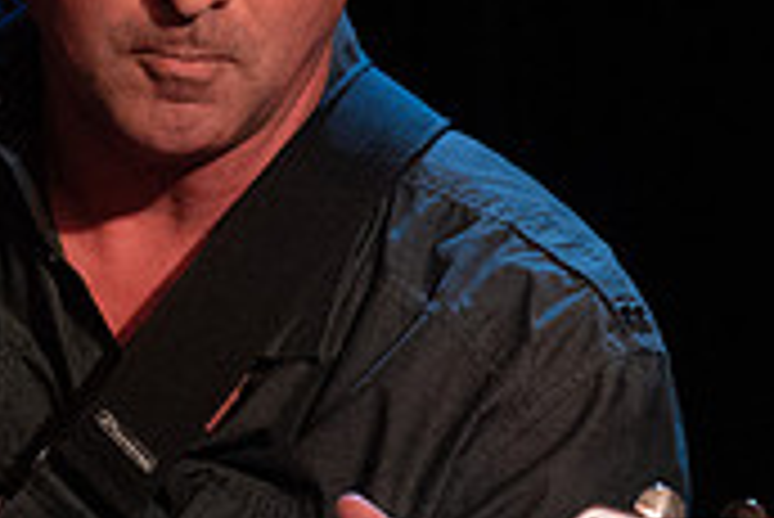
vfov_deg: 1.7
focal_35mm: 809
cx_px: -68
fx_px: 17408
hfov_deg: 2.5
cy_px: 358
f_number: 6.3
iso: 10000
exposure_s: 1/100
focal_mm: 240
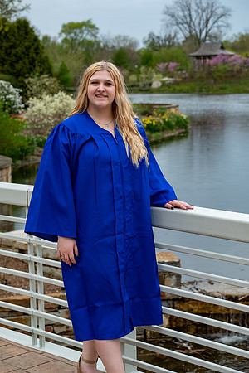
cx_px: 124
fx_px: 778
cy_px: 186
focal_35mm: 75
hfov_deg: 18.2
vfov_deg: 27.0
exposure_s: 1/400
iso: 250
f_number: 4.5
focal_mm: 50
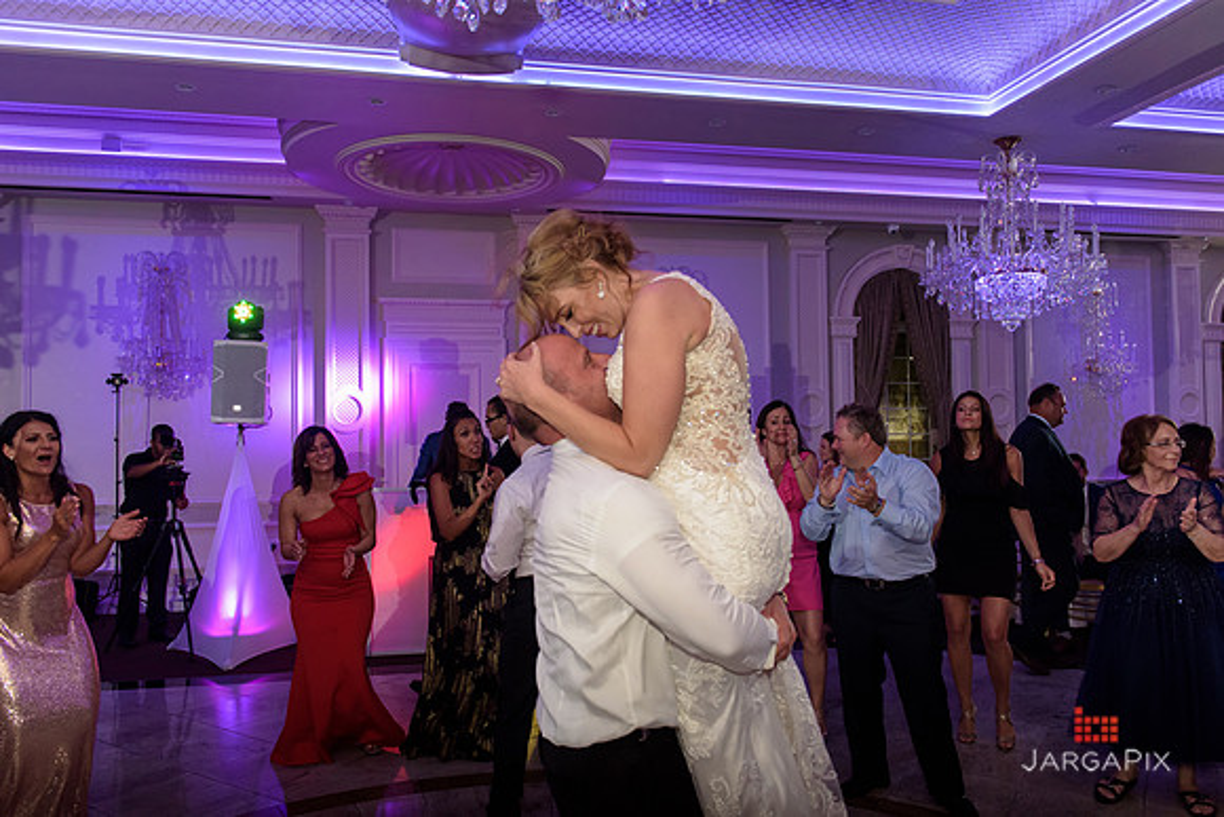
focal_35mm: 27
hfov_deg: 67.4
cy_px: 408
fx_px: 918
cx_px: 612
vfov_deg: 48.0
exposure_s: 1/125
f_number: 3.2
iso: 1600
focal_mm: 27
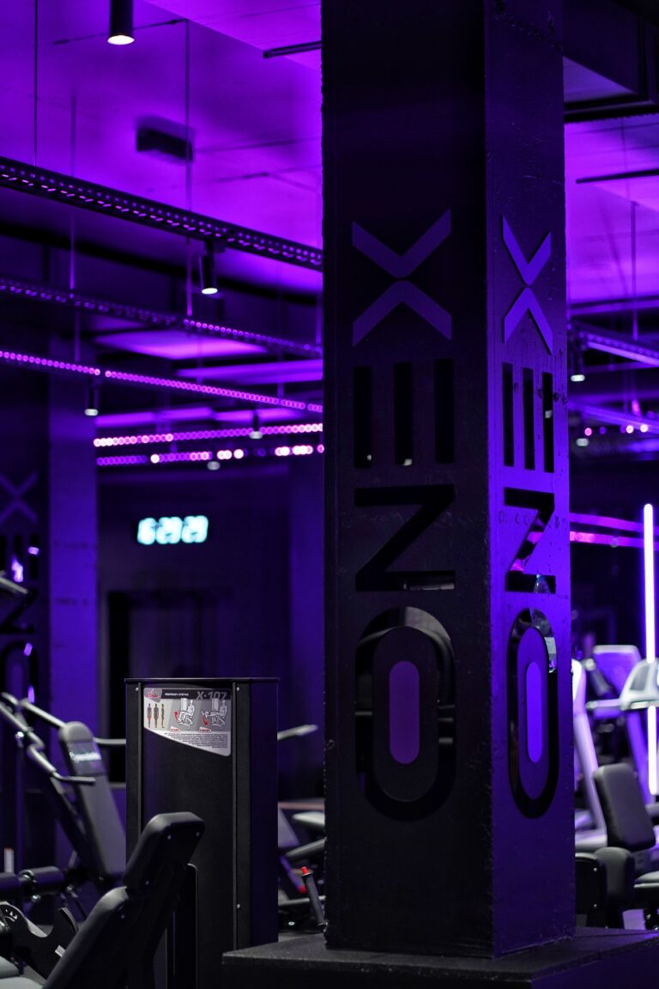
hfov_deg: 16.1
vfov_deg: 23.9
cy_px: 494
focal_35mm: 85
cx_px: 330
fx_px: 2334
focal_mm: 85
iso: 1250
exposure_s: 1/80
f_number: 1.8
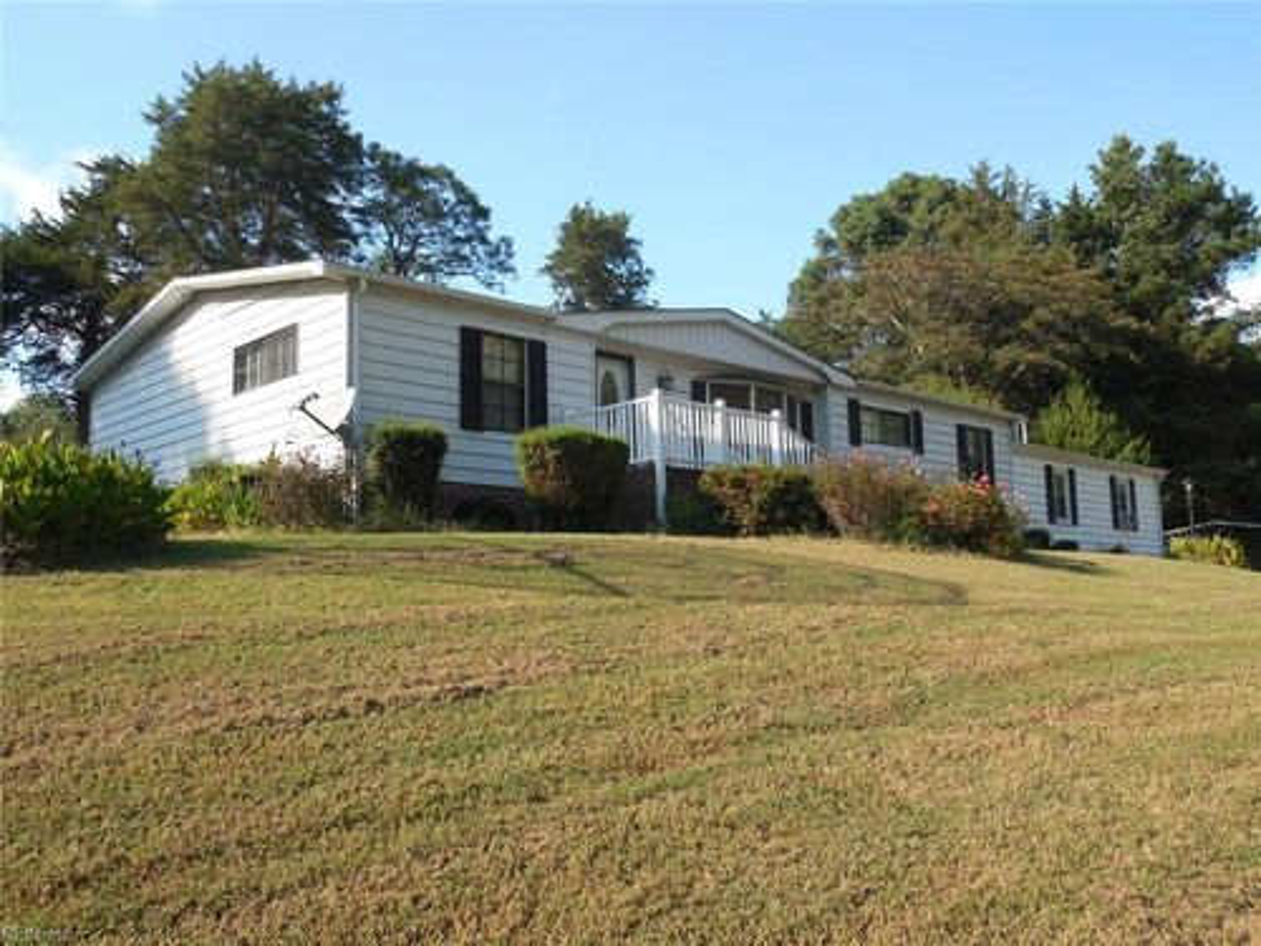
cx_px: 630
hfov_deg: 58.4
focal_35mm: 31
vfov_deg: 45.4
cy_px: 473
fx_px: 1129
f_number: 3.6
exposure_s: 1/640
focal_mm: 5.6
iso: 125
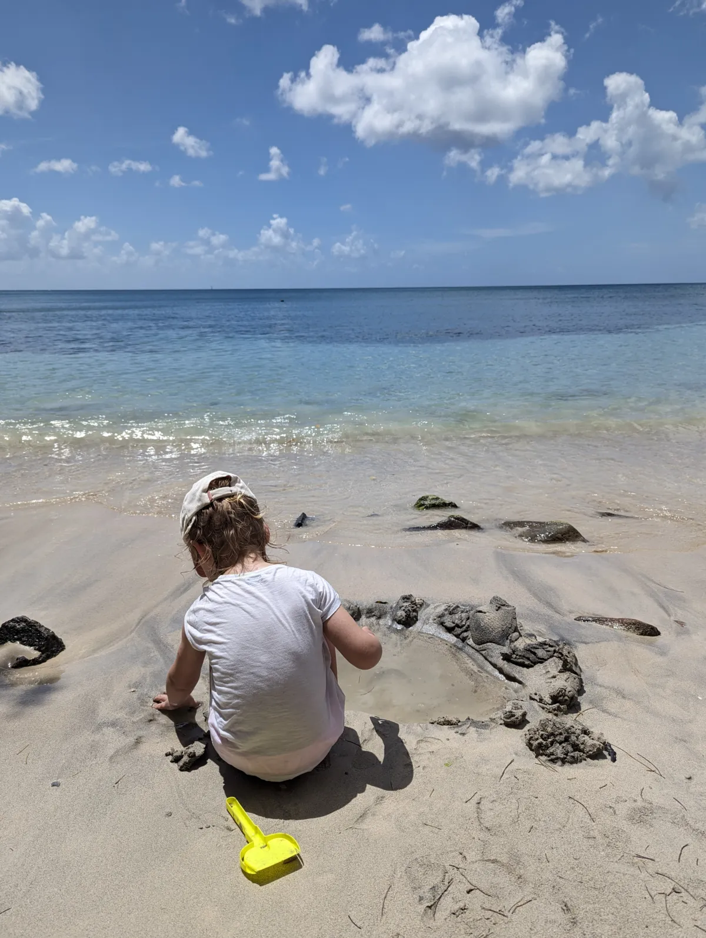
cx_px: 353
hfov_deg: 56.9
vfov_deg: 71.5
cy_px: 469
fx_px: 651
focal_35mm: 24
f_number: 1.85
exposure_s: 1/3906
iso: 40
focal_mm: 6.81
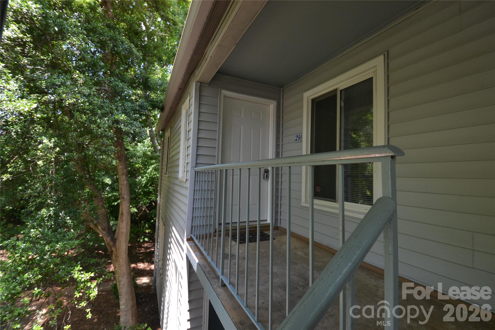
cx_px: 248
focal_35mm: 15
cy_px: 165
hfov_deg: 100.4
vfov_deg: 77.3
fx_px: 206
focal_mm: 10
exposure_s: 1/125
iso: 360
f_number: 5.6
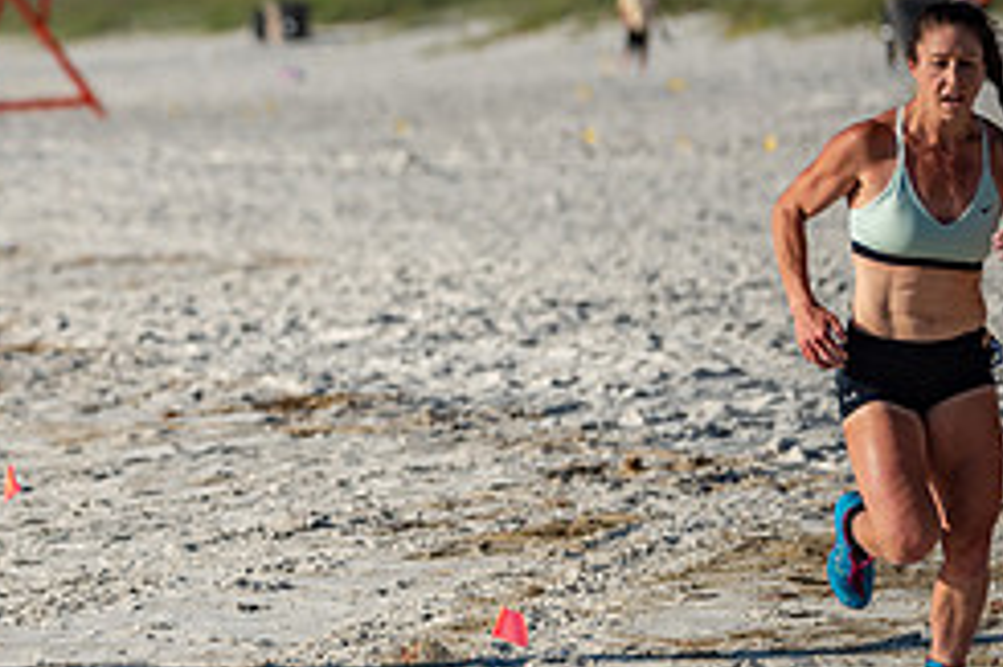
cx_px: -58
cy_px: 234
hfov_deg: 6.1
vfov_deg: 4.0
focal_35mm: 339
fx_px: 9438
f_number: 2.8
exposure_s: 1/4000
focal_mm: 135
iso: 320
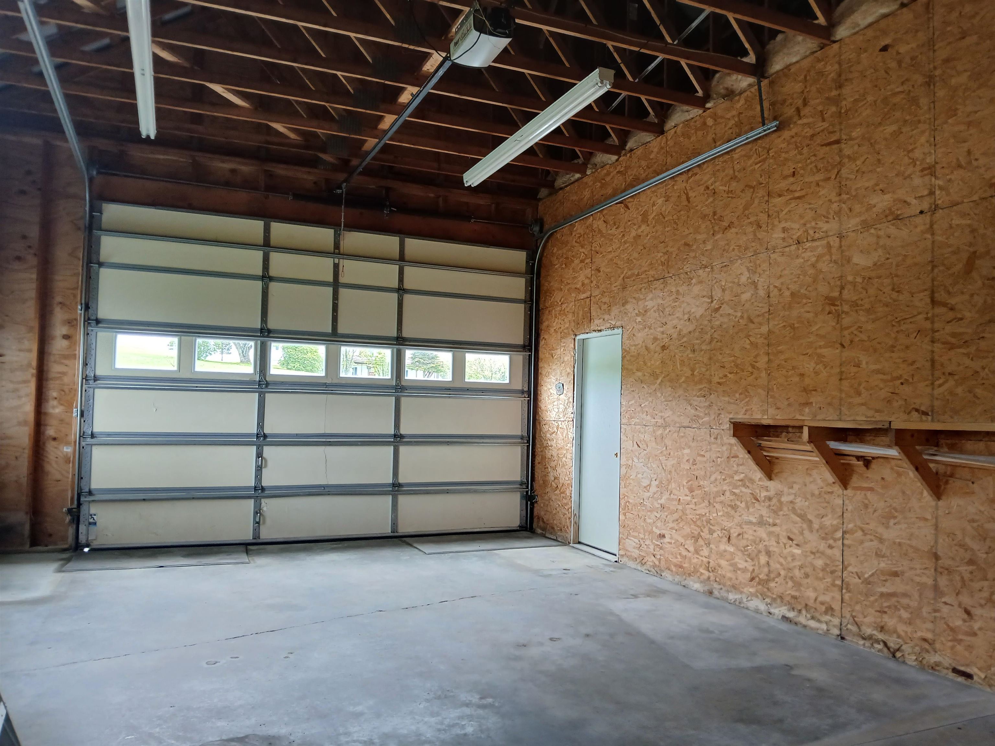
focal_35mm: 26
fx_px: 747
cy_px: 373
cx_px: 498
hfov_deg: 67.3
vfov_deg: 53.1
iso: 160
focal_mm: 3.98
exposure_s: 1/60
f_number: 1.8
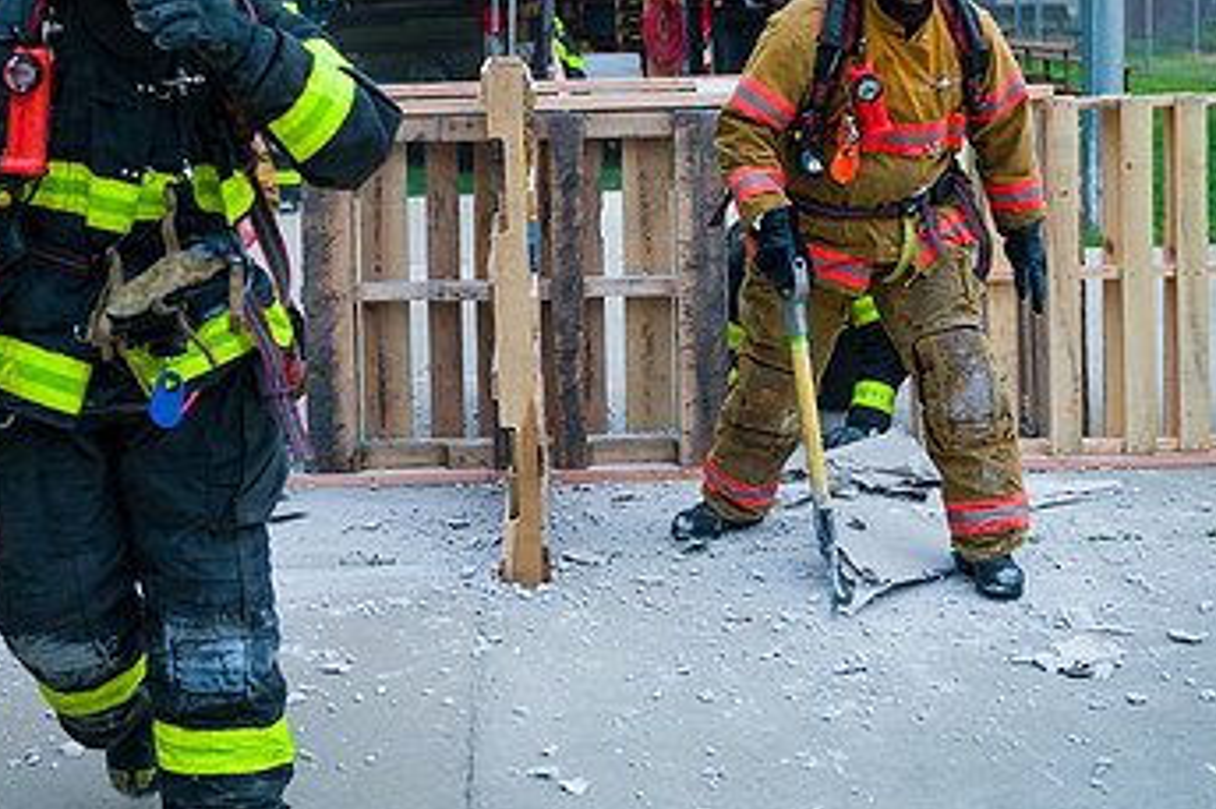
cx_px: 520
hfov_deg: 33.9
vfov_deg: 22.7
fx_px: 1992
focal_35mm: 59
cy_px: 170
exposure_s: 1/200
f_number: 3.2
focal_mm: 35
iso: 1600
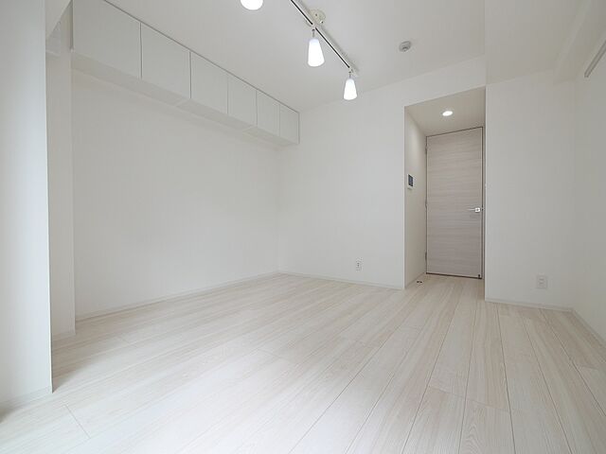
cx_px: 303
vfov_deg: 85.7
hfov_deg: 102.1
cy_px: 227
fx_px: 245
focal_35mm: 14
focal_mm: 7
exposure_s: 1/160
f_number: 5
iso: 640
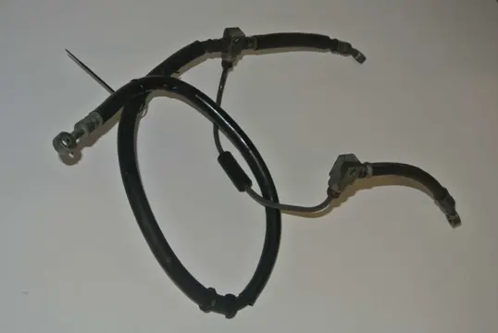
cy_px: 166
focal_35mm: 52
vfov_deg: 26.1
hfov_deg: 38.1
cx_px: 249
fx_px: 720
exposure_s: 1/60
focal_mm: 19.6
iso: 200
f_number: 4.8
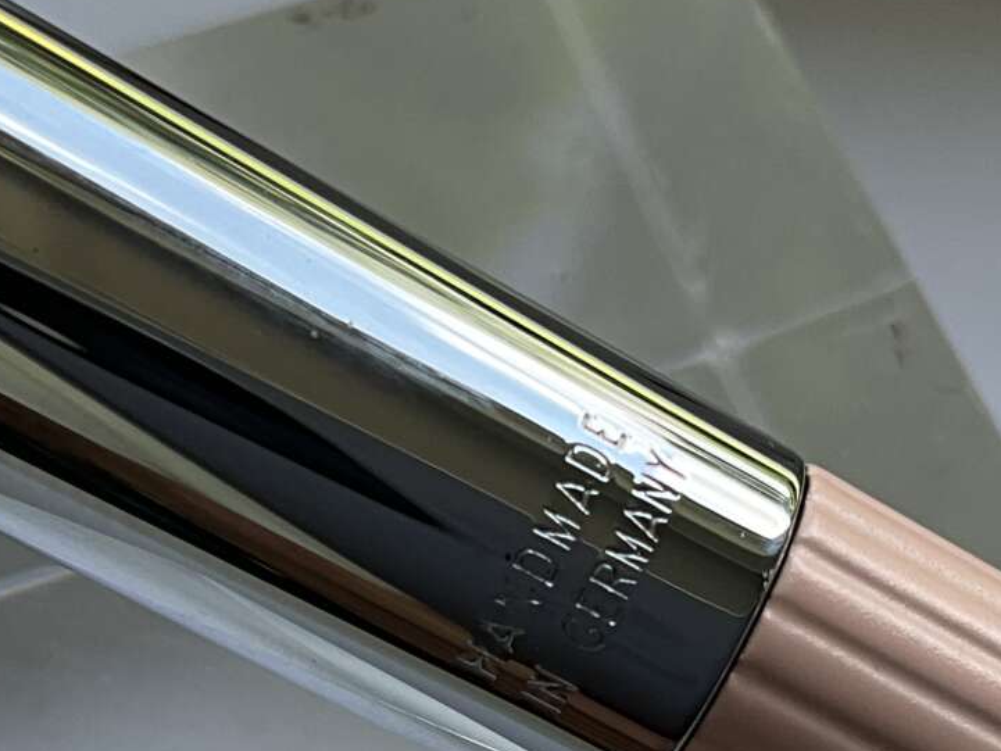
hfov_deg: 18.9
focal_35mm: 103
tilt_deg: -60.4
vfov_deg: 14.1
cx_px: 827
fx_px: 2979
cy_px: 780
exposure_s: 1/156
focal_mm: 3
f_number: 1.8
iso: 20
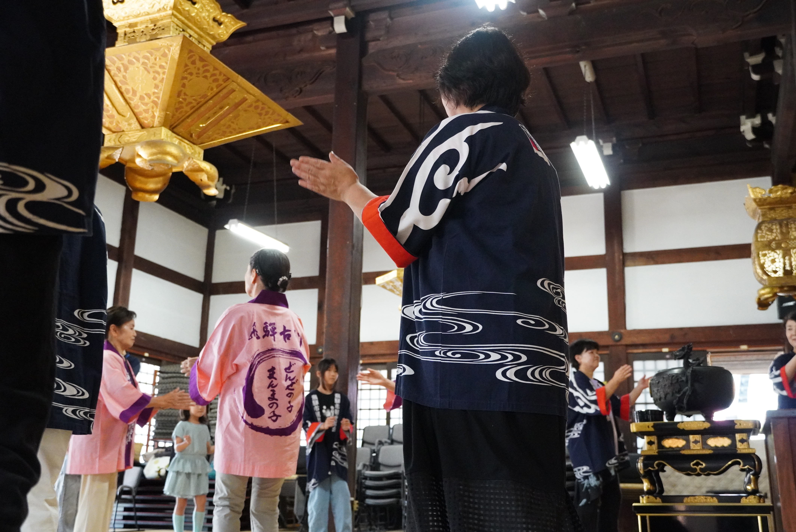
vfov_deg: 33.1
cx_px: 398
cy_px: 266
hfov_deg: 47.9
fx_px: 896
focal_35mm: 40
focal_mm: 27
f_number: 4.5
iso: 6400
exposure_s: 1/160
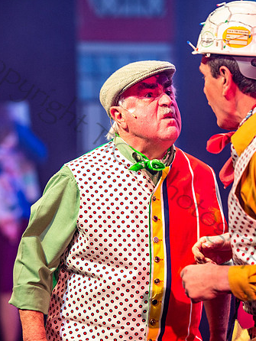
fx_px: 2295
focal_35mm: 233
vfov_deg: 8.5
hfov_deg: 6.4
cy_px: 170
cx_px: 106
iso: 1000
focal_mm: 160
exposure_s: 1/250
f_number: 2.8
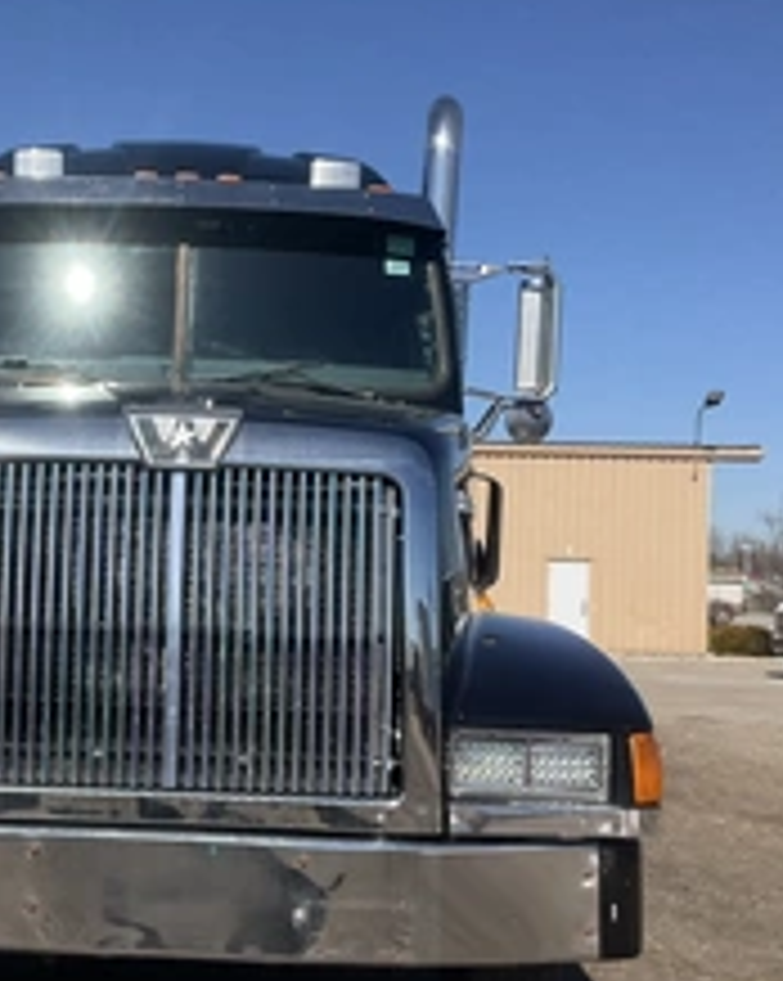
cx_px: 158
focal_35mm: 52
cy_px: 572
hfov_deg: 28.5
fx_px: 1508
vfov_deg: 35.9
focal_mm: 3
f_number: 1.8
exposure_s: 1/2141
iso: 25
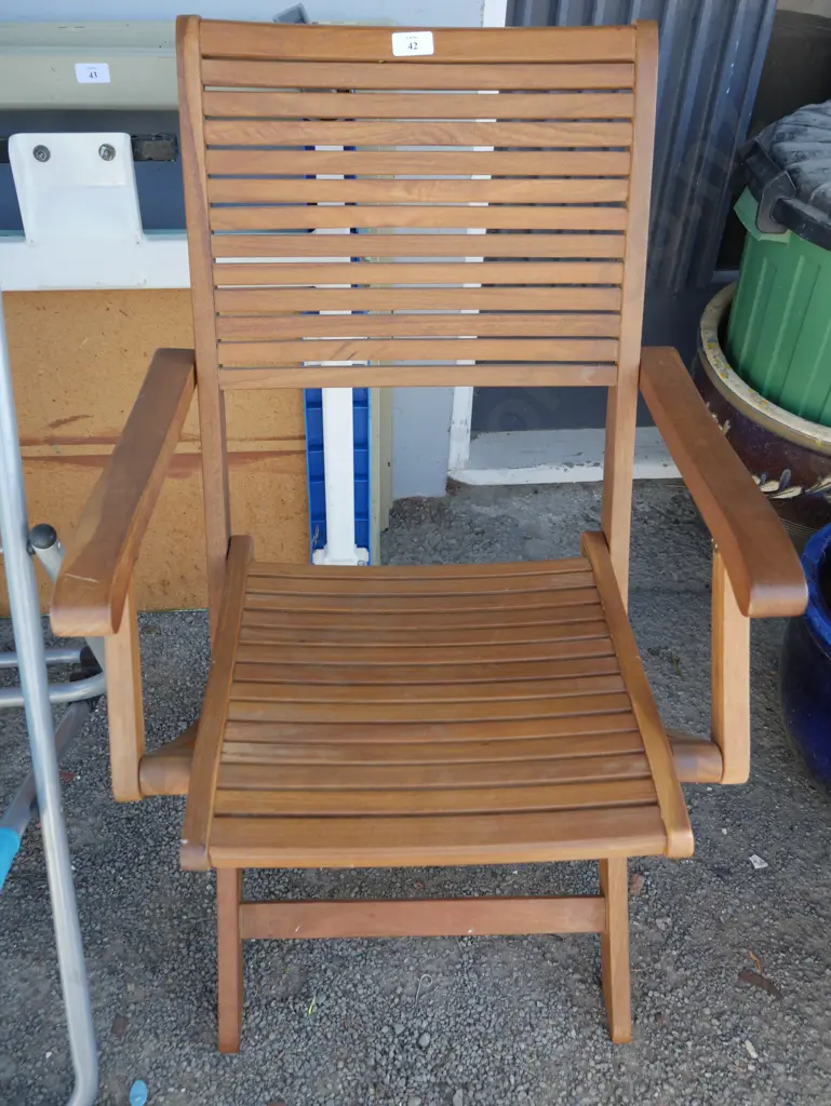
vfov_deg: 56.8
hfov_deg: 44.2
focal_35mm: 32
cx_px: 416
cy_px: 553
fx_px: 1023
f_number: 4
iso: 200
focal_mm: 16
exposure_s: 1/125
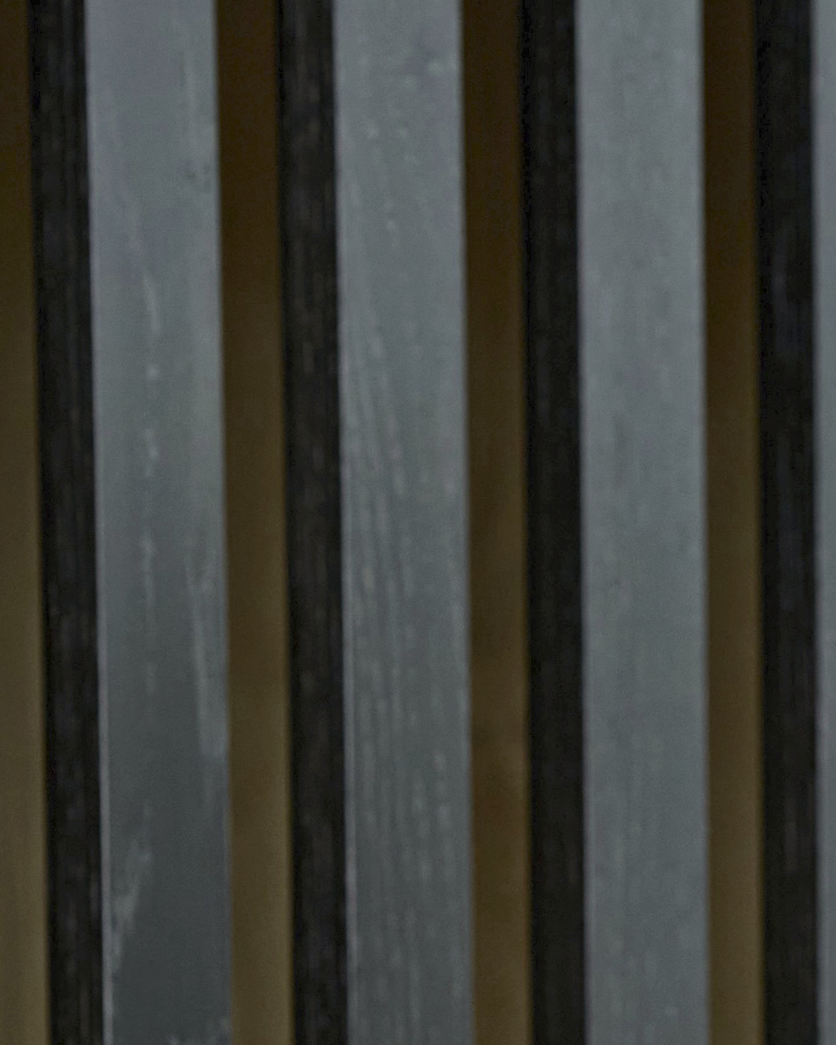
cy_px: 2281
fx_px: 13331
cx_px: 1176
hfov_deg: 3.6
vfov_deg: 4.4
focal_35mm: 431
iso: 640
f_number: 3.2
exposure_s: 1/200
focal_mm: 85
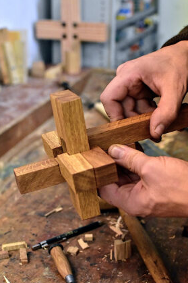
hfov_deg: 24.4
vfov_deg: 35.9
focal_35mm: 56
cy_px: 143
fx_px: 435
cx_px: 93
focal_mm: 35
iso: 4000
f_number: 4
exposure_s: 1/250
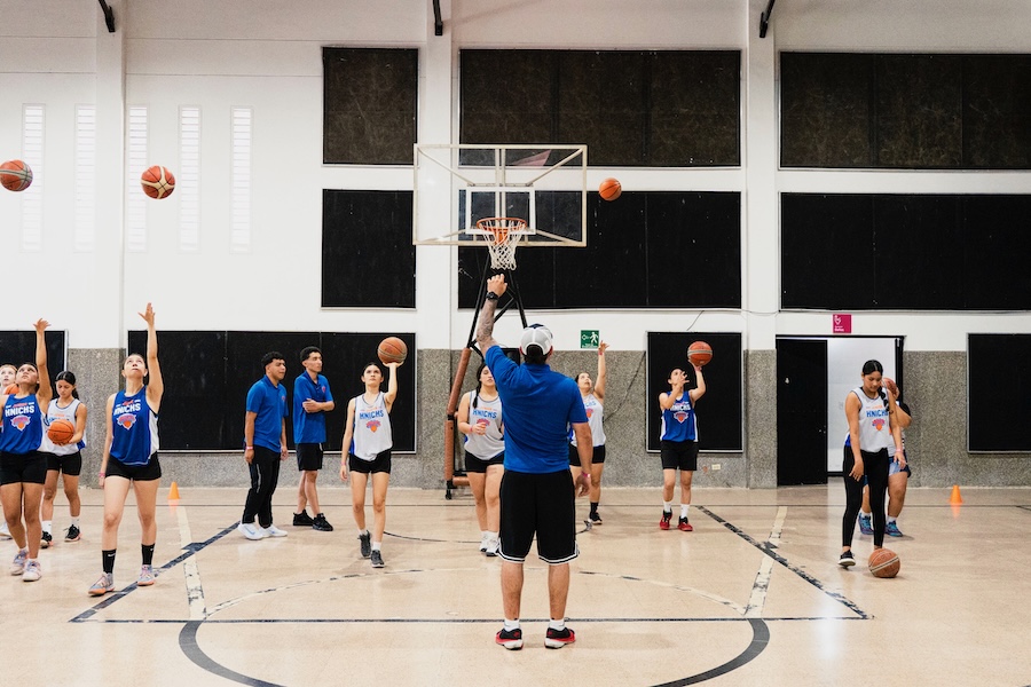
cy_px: 344
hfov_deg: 53.1
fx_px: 1031
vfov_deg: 36.9
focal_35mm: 36
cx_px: 516
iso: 3200
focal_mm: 24
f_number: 2.8
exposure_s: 1/500
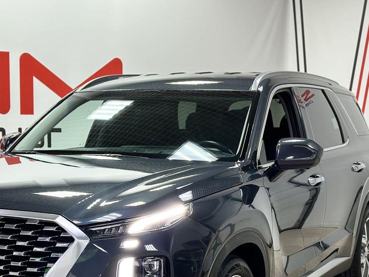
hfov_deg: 24.0
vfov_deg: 18.0
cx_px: 114
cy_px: 230
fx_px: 864
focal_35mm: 81
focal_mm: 6.86
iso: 125
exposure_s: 1/100
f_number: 1.78
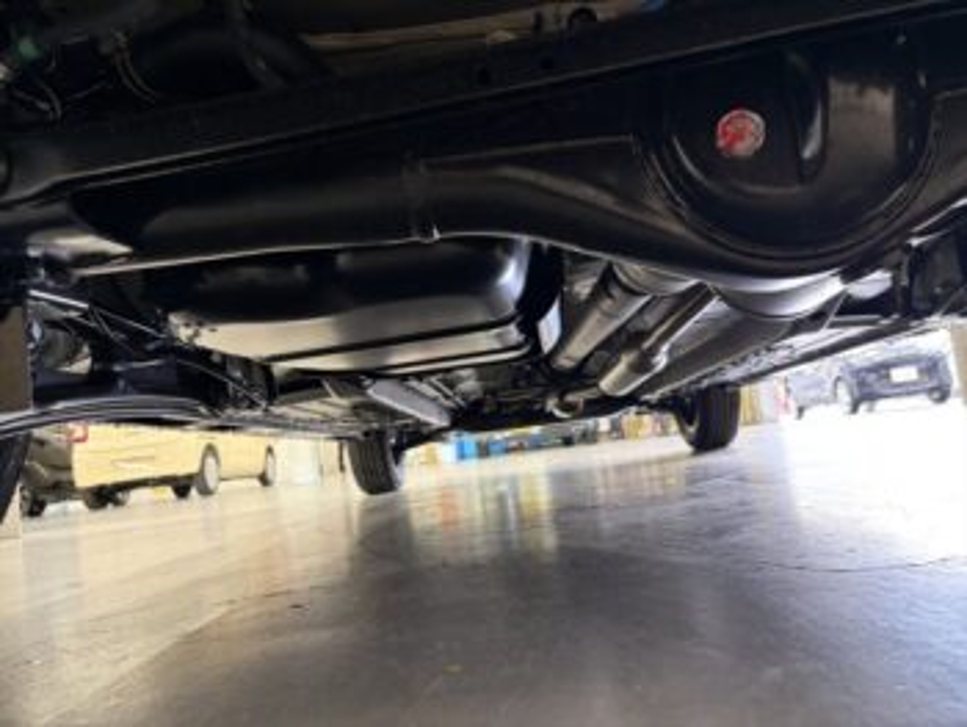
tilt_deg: +8.0
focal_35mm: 26
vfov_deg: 53.1
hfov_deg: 67.3
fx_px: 727
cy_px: 364
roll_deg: +8.1
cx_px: 484
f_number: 1.6
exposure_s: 1/50
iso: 160
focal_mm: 5.96
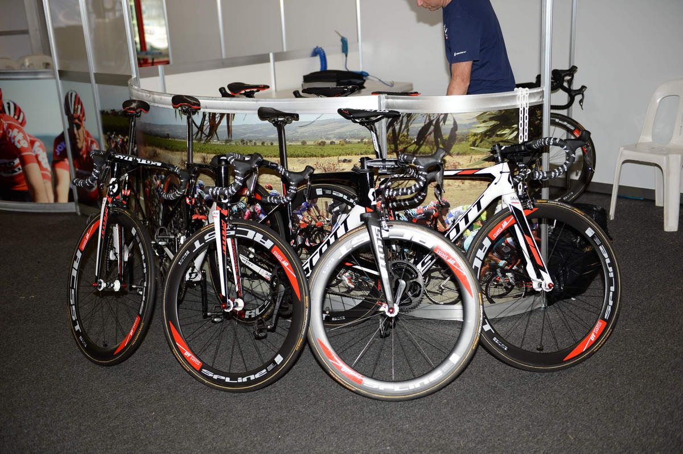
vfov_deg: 30.5
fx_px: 834
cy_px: 227
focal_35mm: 44
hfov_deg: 44.5
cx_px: 342
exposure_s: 1/250
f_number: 2.8
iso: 200
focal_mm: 44
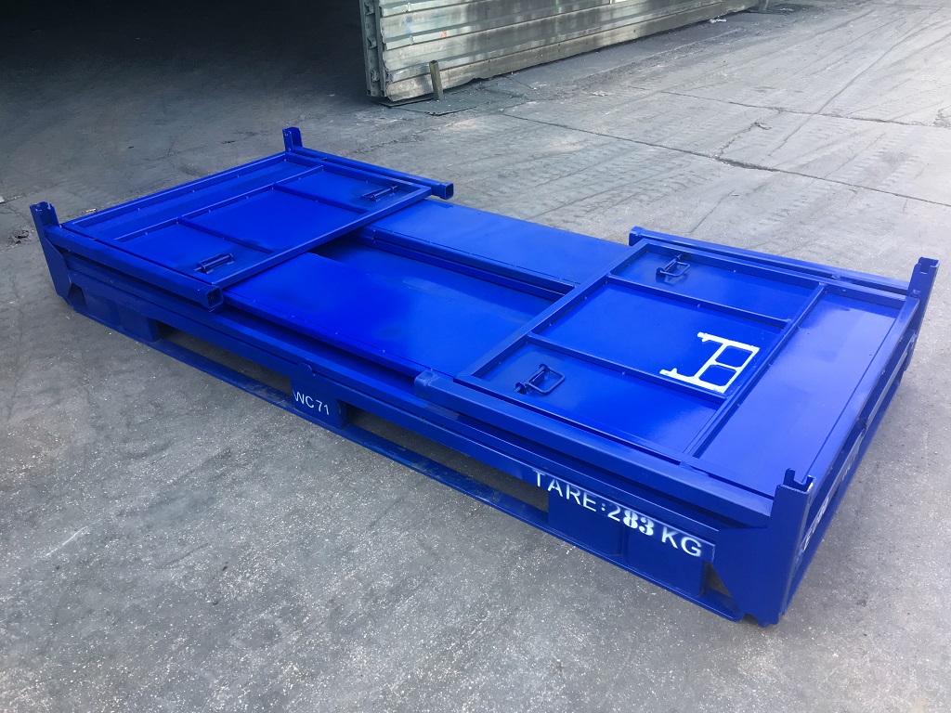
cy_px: 356
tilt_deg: -30.6
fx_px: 797
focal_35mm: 29
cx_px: 476
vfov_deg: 48.2
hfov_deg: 61.7
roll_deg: +0.7
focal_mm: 4.15
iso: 40
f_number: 2.2
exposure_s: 1/100
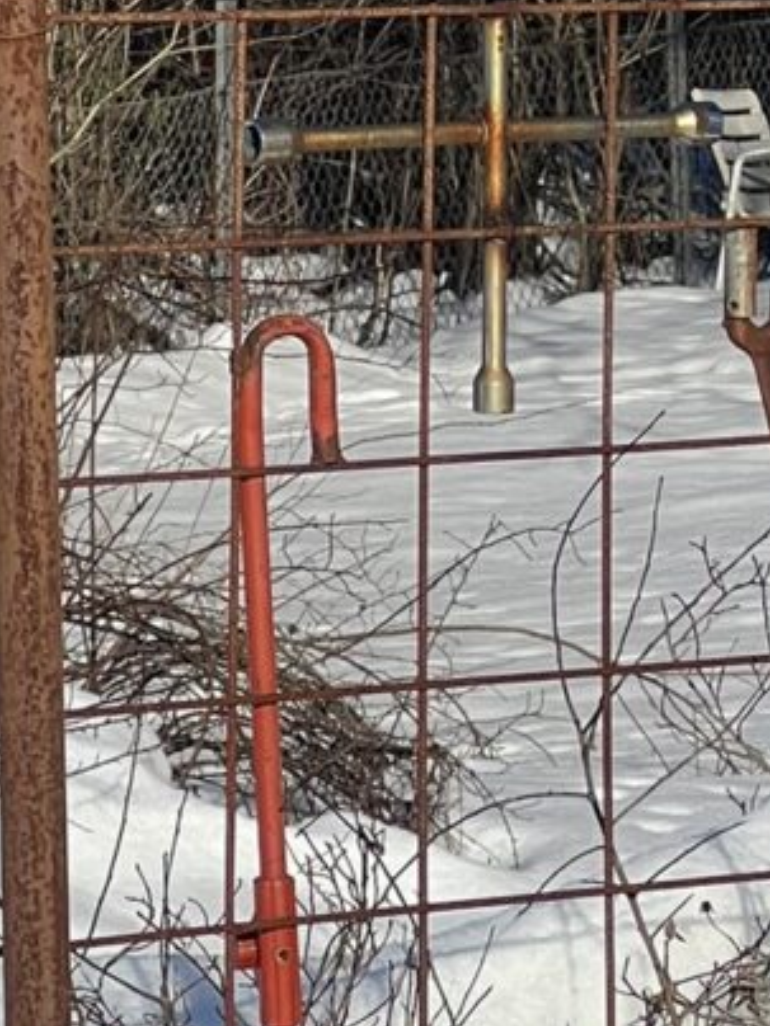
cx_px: 1258
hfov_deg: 5.0
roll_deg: +2.4
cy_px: 368
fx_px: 8690
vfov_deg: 6.8
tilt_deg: -2.0
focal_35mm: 293
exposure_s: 1/1074
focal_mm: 9
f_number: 2.8
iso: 32
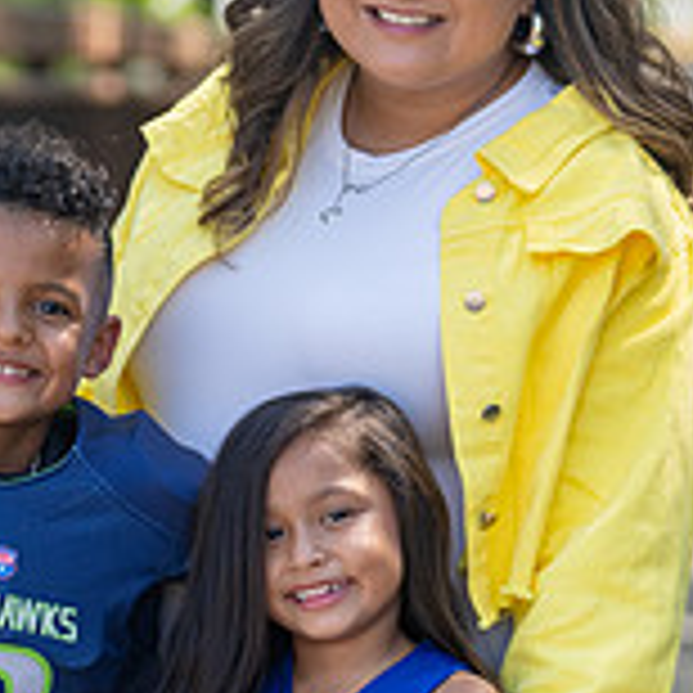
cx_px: 63
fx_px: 7474
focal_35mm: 330
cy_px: 322
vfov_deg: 5.3
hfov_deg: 5.3
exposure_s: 1/320
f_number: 2.8
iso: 100
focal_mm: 103
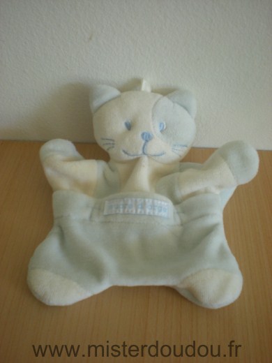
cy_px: 182
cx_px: 136
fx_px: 398
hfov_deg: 37.7
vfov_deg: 49.0
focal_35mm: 38
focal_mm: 6.3
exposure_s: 1/42.8
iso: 200
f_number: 3.1
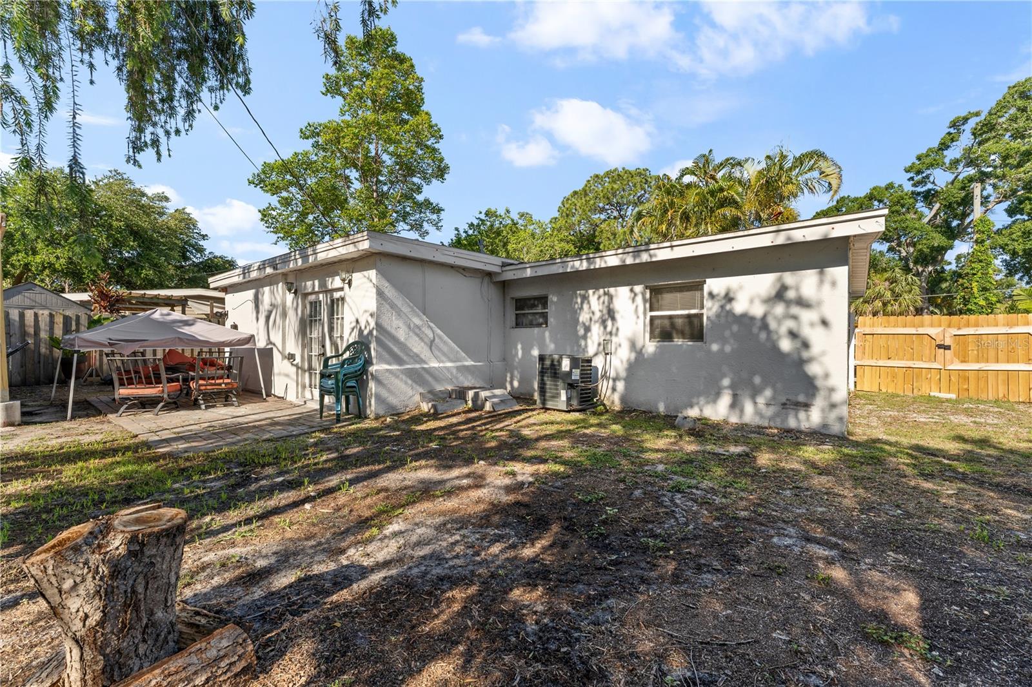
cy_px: 344
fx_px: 401
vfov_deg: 81.2
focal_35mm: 14
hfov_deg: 104.3
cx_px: 516
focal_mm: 14
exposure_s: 1/125
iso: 100
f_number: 8
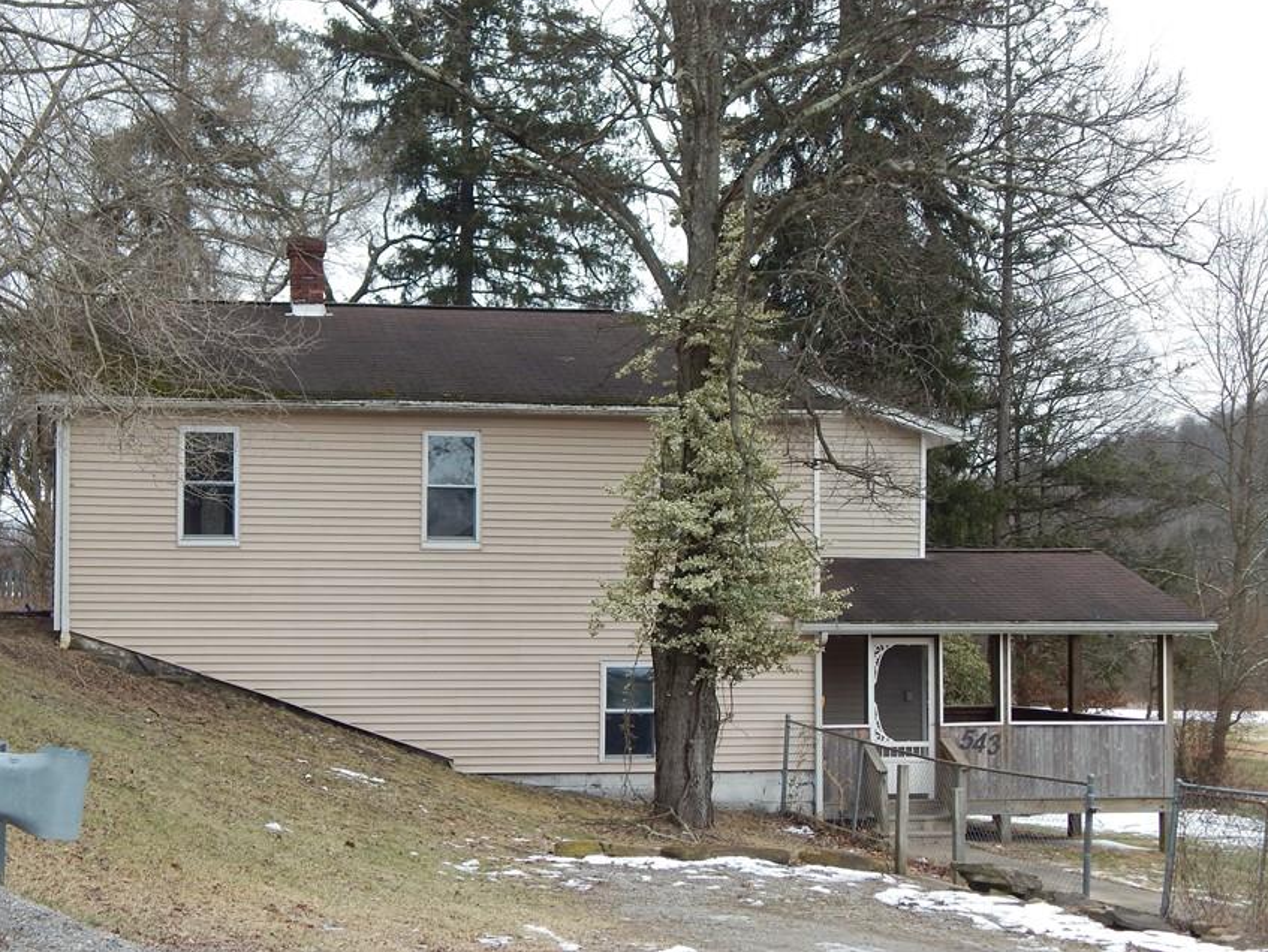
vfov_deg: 25.2
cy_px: 546
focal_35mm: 58
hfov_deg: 33.1
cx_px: 515
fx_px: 2125
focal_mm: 8.6
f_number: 3.7
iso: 125
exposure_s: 1/80
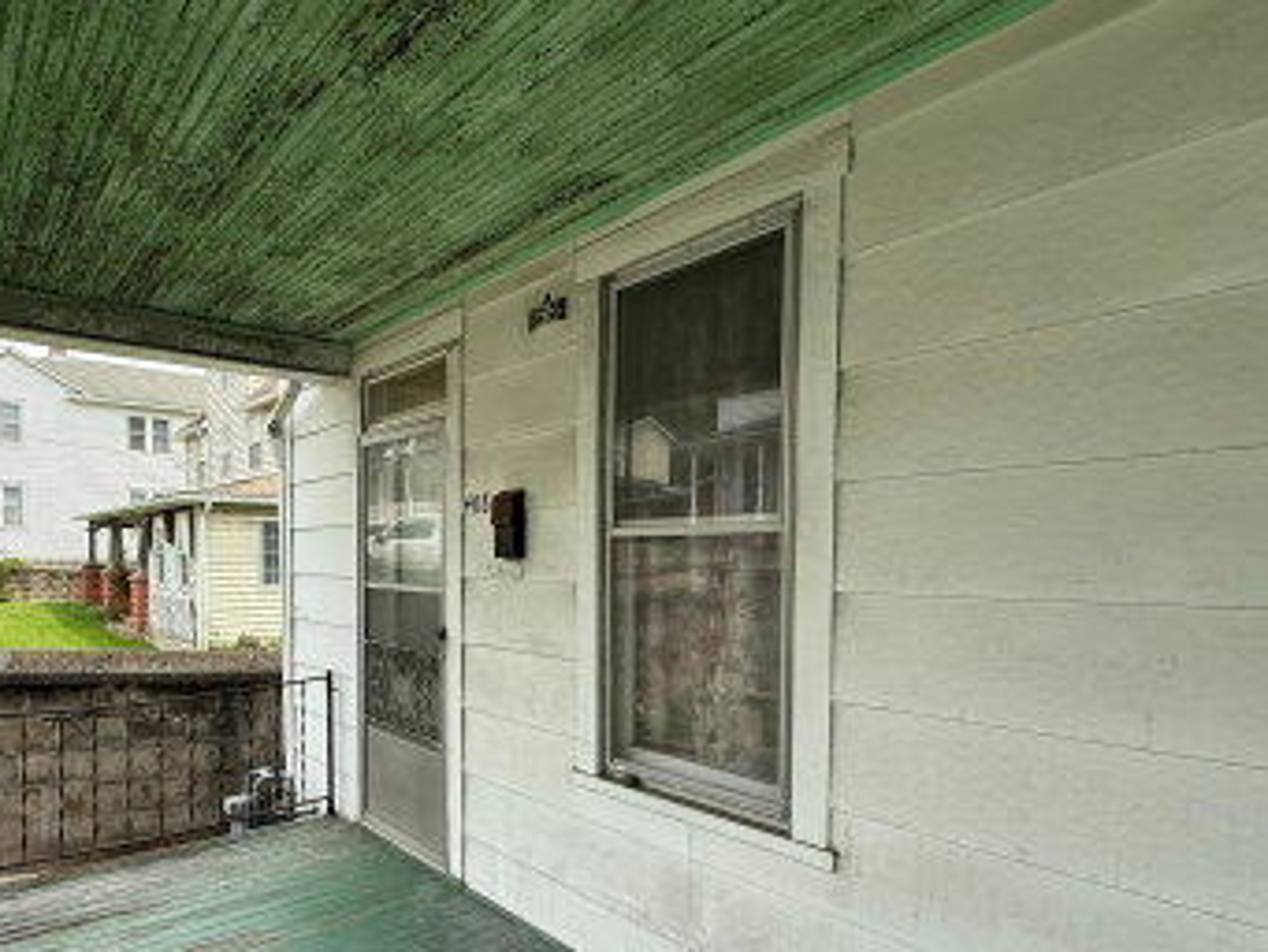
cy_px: 595
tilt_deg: -1.9
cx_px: 442
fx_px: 770
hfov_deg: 76.9
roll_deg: -0.1
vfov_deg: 62.6
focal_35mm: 21
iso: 50
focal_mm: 2.22
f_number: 2.2
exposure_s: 1/841
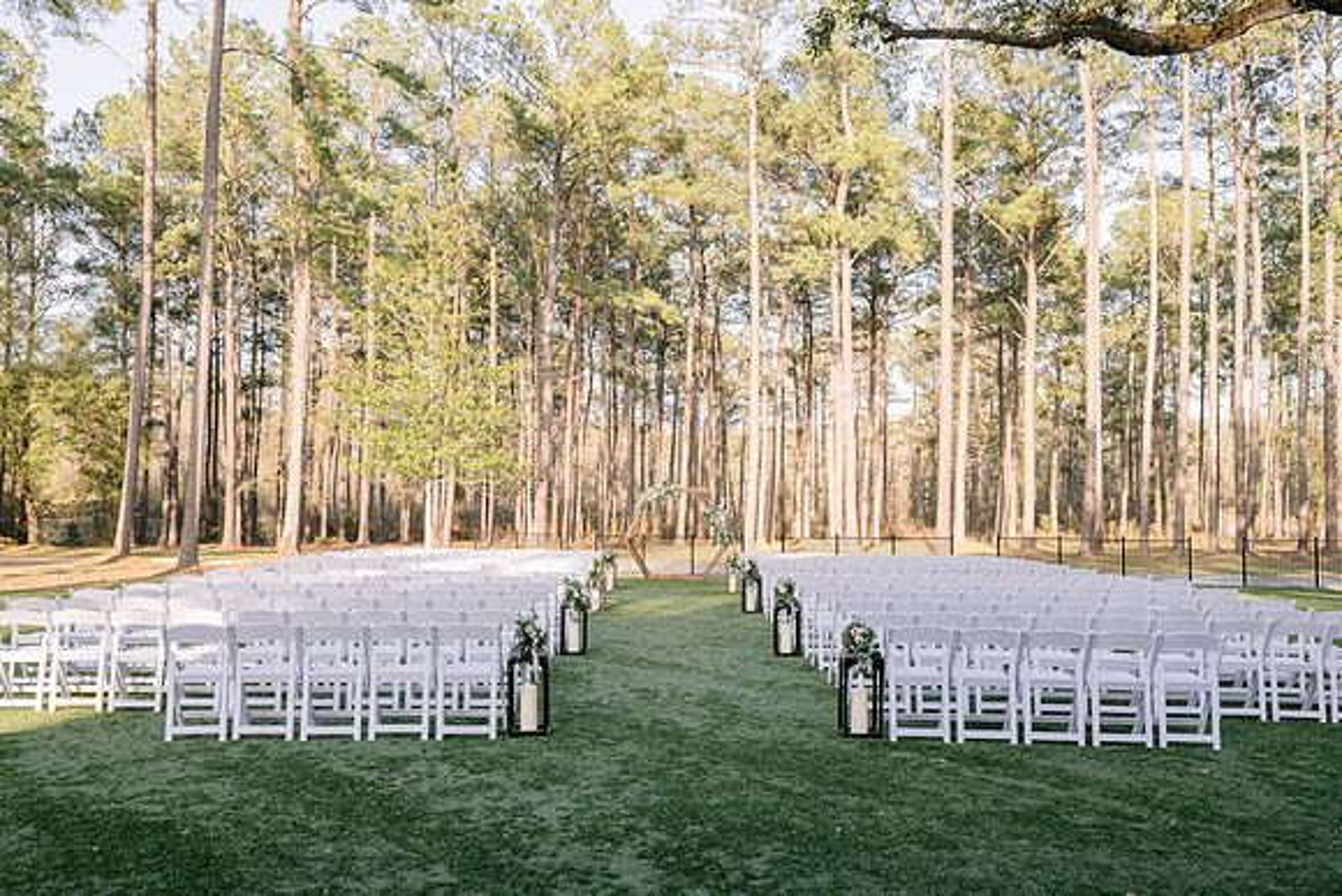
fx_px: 1308
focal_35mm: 35
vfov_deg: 37.8
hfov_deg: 54.3
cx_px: 671
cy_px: 448
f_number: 6.3
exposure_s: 1/200
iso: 400
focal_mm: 35
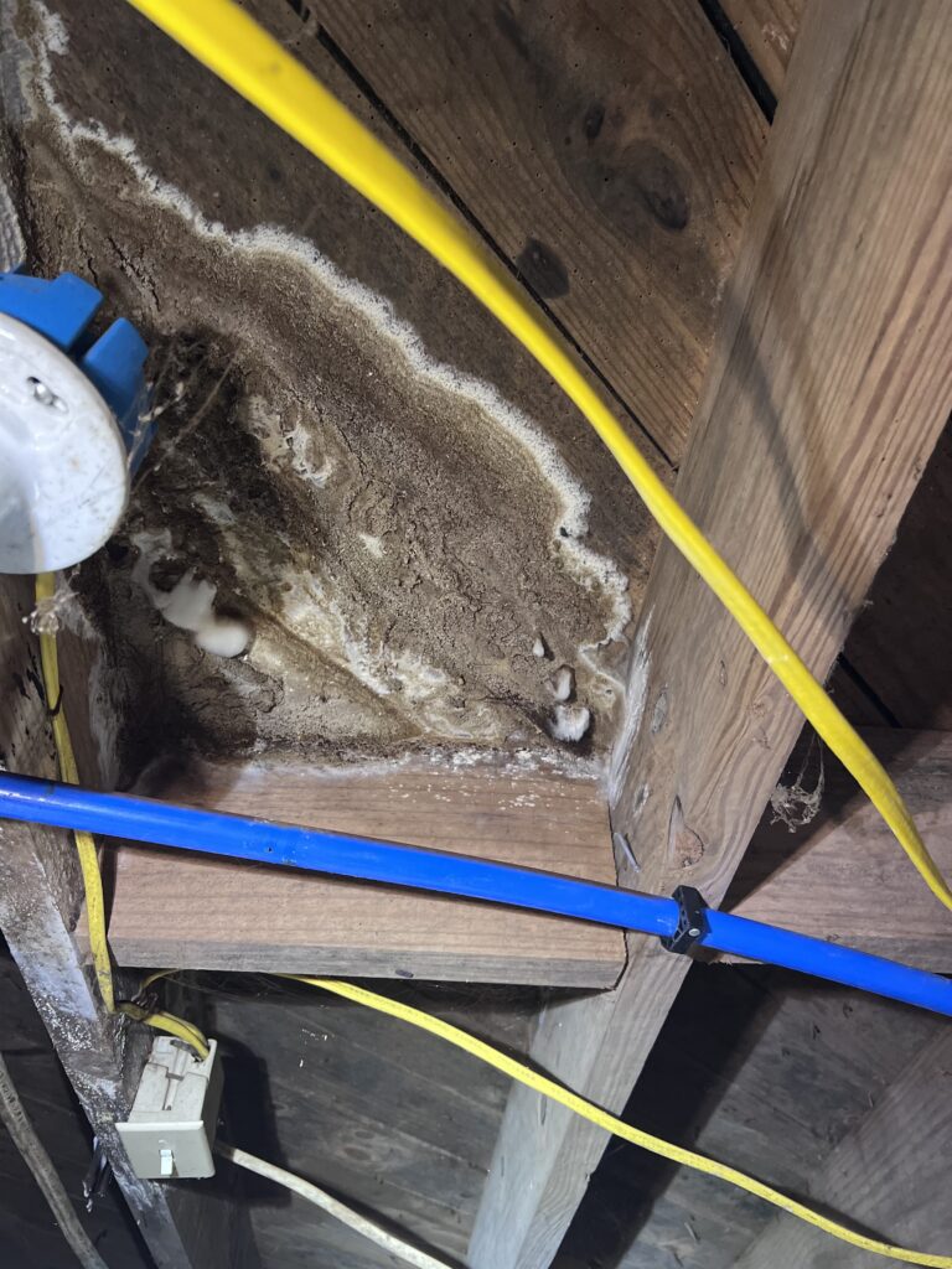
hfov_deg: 53.1
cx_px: 476
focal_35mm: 26
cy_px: 634
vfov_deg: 67.3
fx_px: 953
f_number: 1.5
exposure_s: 1/60
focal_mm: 5.7
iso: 400
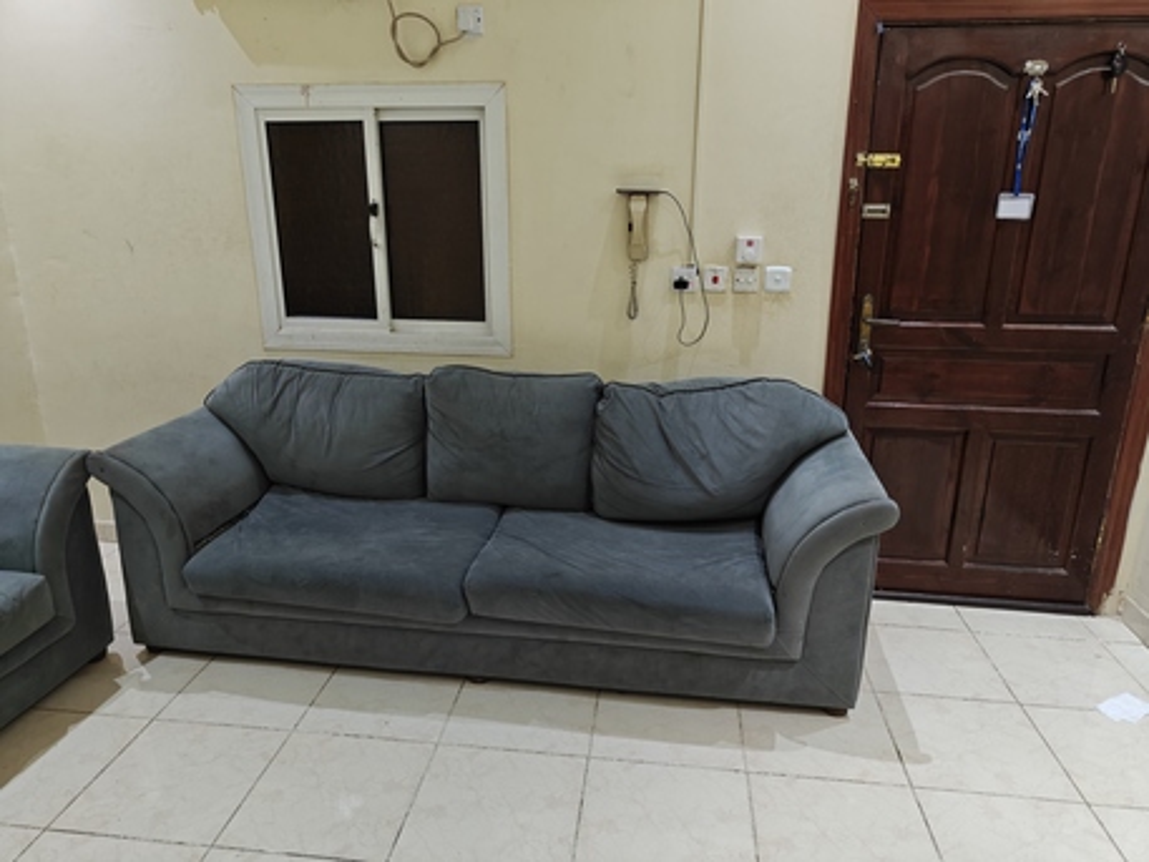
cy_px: 431
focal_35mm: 24
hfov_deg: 71.6
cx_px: 574
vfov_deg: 56.8
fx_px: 797
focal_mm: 5.59
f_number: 1.8
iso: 640
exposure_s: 1/40
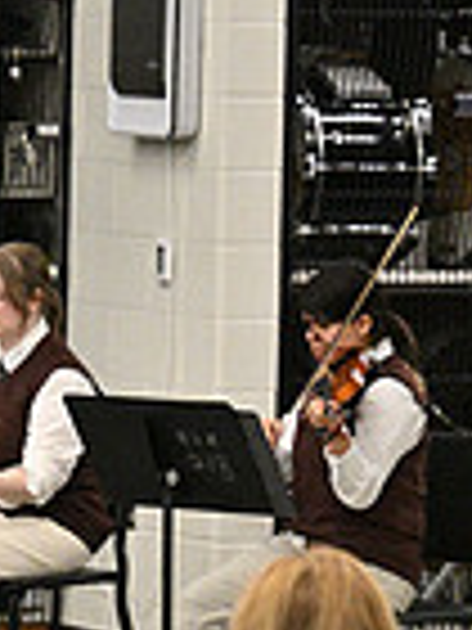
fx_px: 6290
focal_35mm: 346
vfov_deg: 5.7
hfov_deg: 4.2
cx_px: -760
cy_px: 353
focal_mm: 87
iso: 6400
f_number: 2.8
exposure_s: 1/800
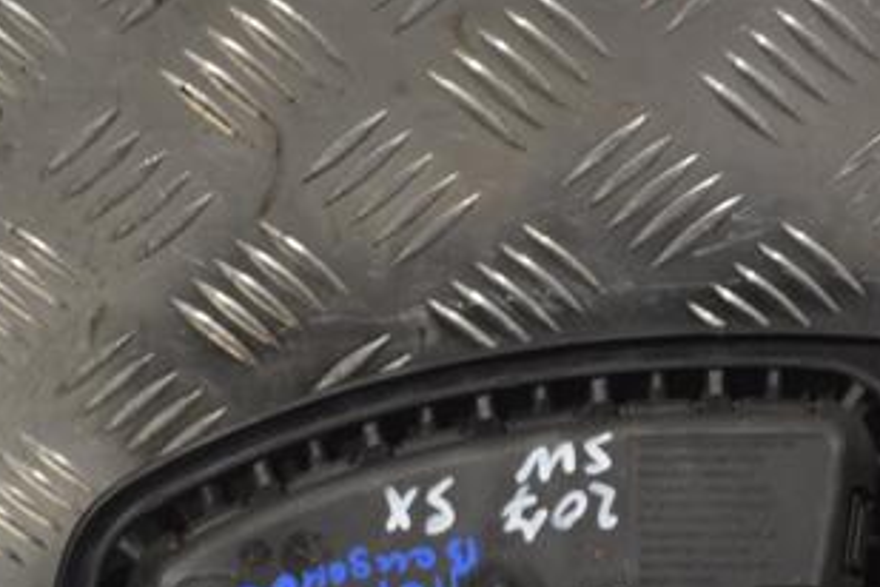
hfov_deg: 12.8
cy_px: 536
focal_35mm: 160
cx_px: 493
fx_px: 3910
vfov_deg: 8.5
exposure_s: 1/60
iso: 400
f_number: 5.6
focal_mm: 55
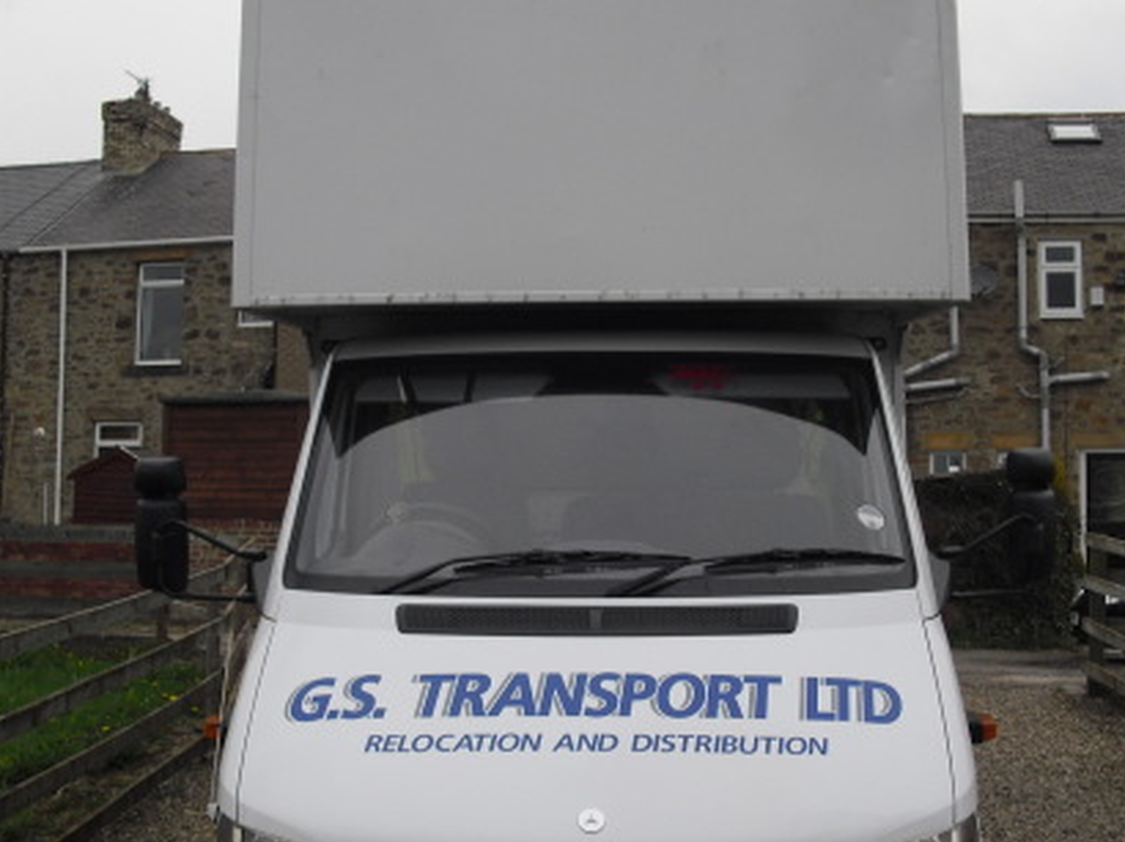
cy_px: 496
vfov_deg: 32.1
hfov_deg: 42.1
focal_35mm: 45
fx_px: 1462
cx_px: 554
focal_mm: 6.3
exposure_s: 1/80
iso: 100
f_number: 7.8
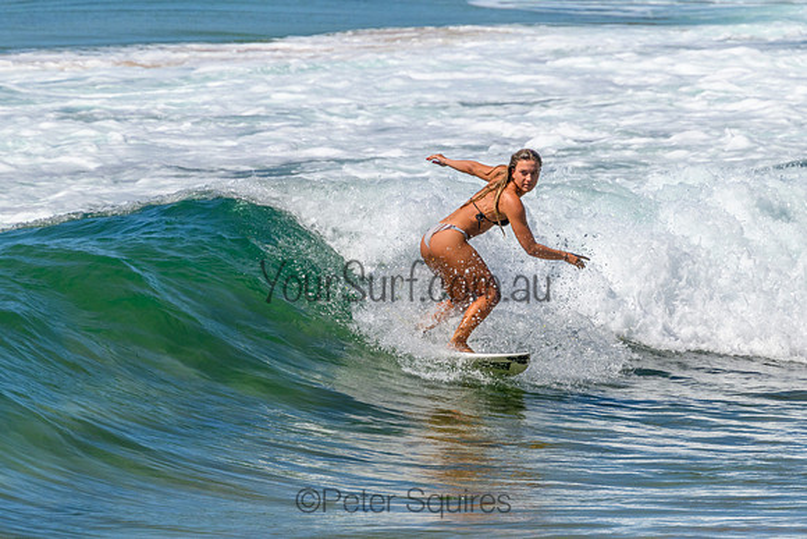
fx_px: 24676
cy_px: 280
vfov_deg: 1.3
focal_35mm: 1101
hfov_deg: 1.9
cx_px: 511
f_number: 11
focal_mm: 800
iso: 640
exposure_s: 1/2000
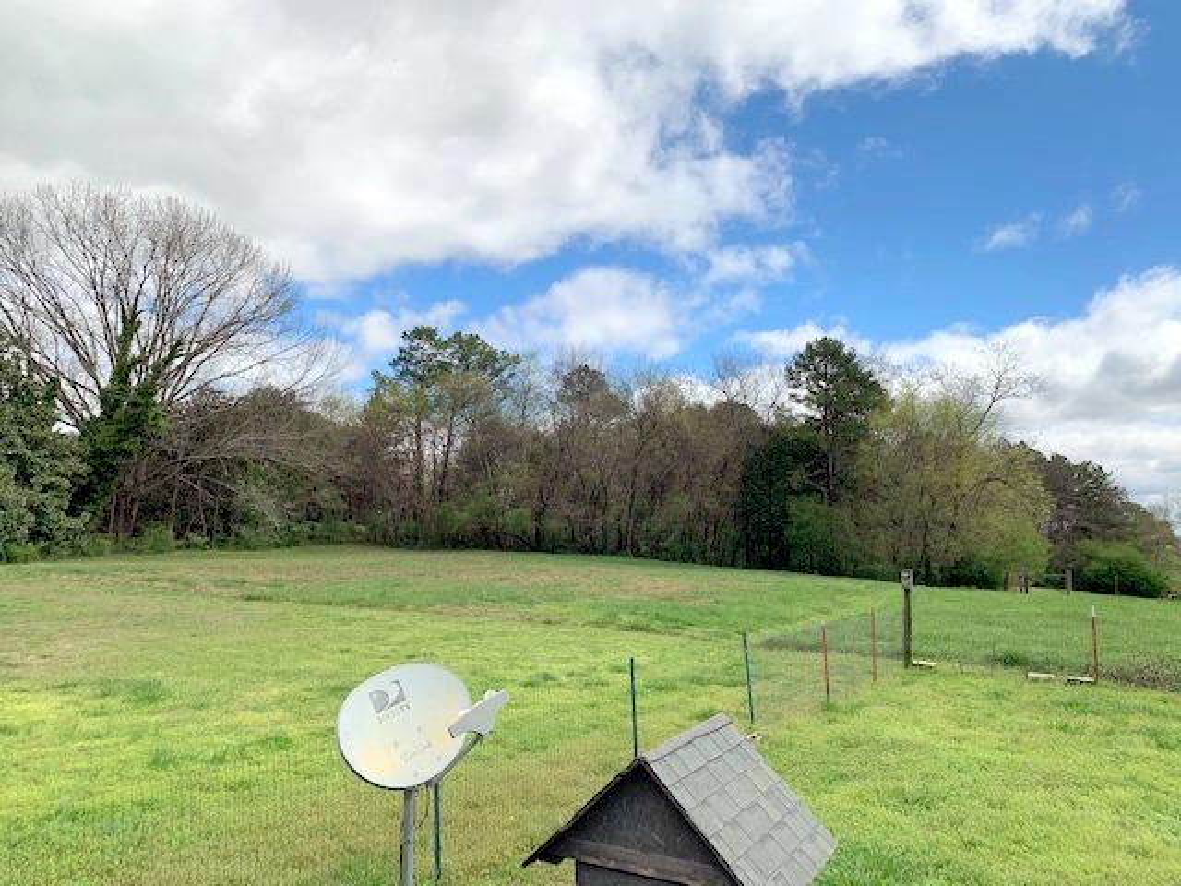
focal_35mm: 26
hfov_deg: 67.3
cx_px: 590
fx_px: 887
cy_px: 443
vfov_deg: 53.1
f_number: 1.8
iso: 25
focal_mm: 4.25
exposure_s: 1/3401
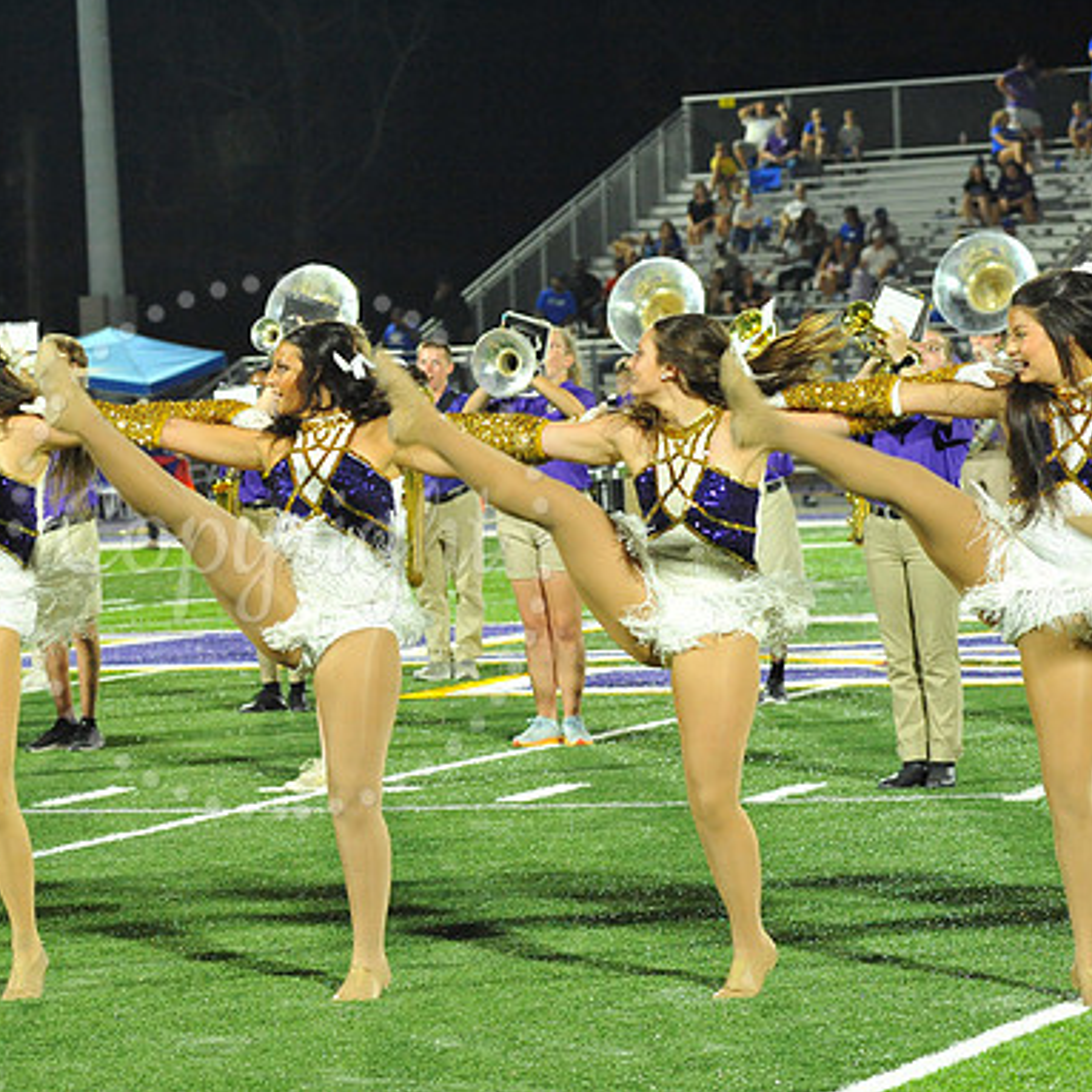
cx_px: 279
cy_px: 545
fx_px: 5139
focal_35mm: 144
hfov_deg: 12.1
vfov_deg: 12.1
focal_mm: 112
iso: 5000
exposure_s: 1/250
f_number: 5.6
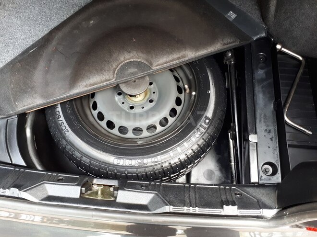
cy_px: 118
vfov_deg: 51.4
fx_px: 247
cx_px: 158
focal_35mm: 27
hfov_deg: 65.3
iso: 200
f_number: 1.9
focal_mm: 3.6
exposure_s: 1/33
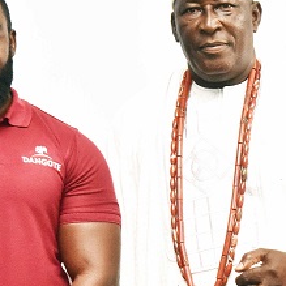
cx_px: 136
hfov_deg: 11.7
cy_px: 211
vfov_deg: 11.7
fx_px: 1393
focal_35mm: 149
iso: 8000
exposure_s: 1/100
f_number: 7.1
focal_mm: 48
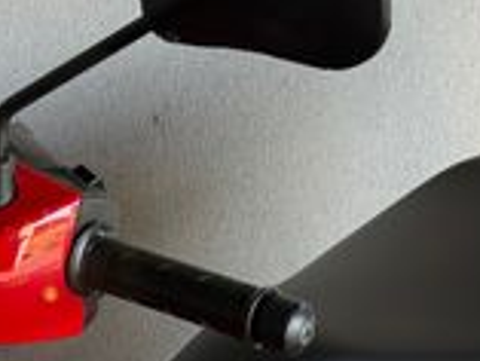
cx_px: -79
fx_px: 1998
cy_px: 242
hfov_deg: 13.4
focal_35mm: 144
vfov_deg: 10.3
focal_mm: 6.76
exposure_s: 1/141
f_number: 1.78
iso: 80
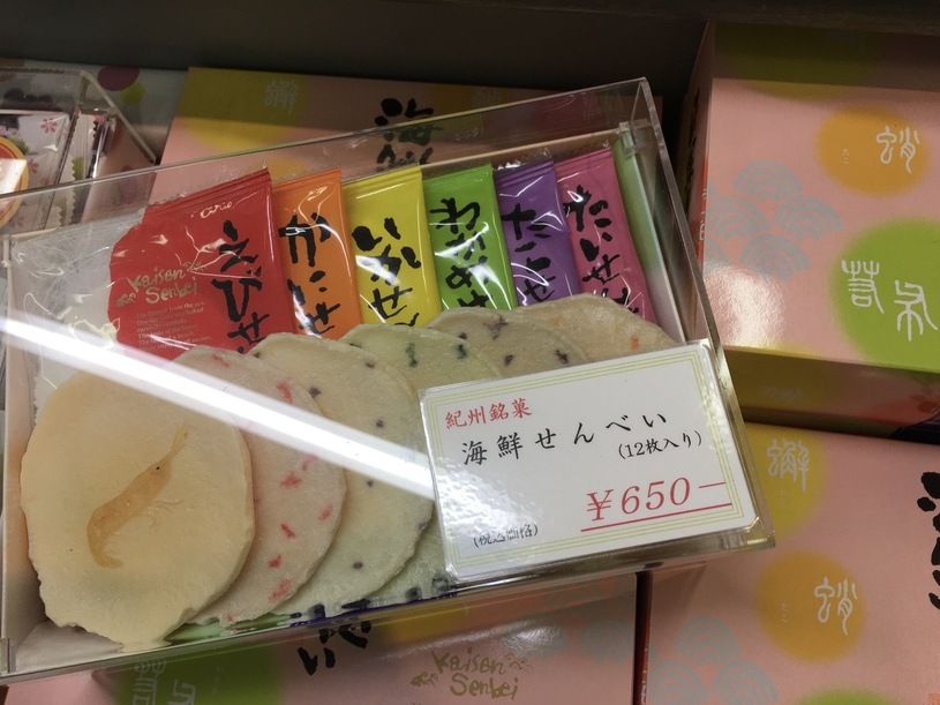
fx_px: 787
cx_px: 470
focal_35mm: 29
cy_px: 352
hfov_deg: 61.7
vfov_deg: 48.2
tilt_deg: -71.1
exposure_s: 1/60
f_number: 2.2
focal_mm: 4.15
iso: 32
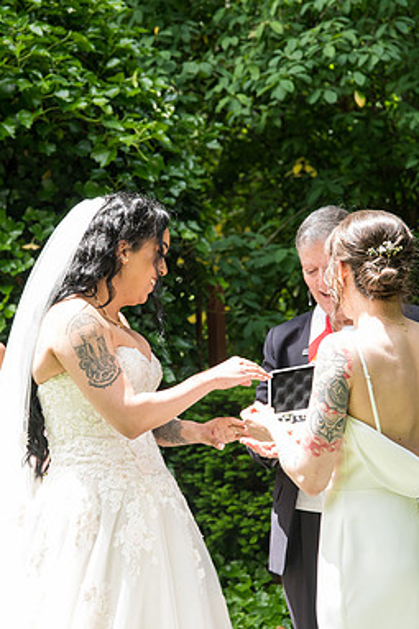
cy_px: 316
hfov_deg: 12.9
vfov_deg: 19.3
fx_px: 1852
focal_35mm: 106
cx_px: 174
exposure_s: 1/400
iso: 500
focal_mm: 70
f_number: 5
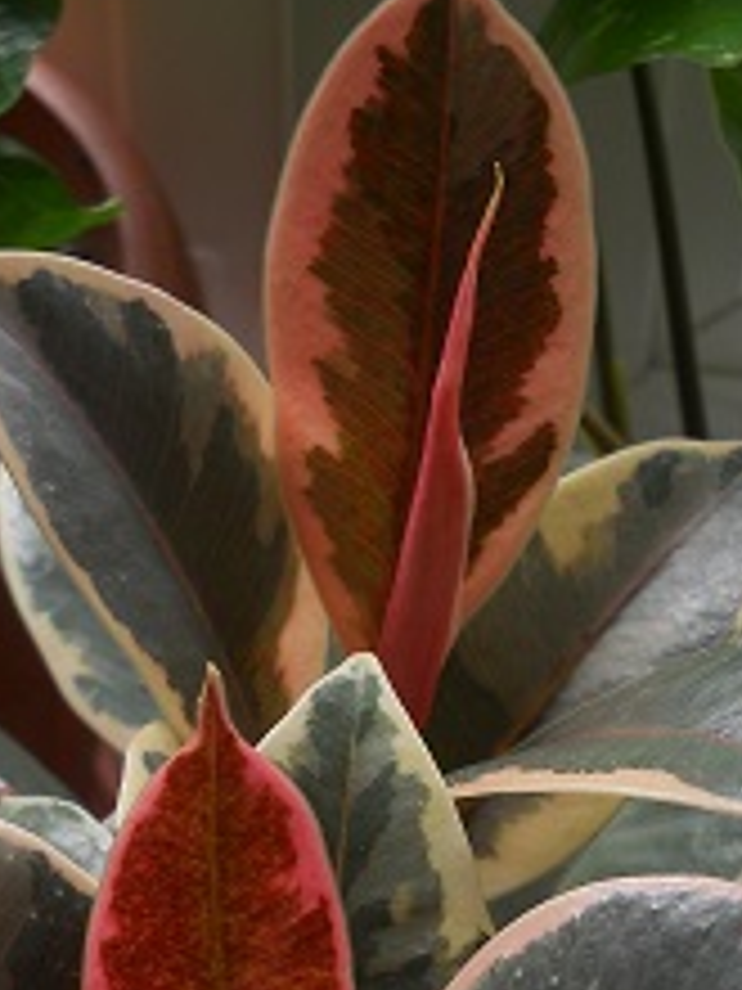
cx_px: 207
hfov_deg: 14.5
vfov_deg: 19.0
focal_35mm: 102
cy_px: 828
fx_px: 2915
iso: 80
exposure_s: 1/100
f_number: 3.6
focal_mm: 9.24
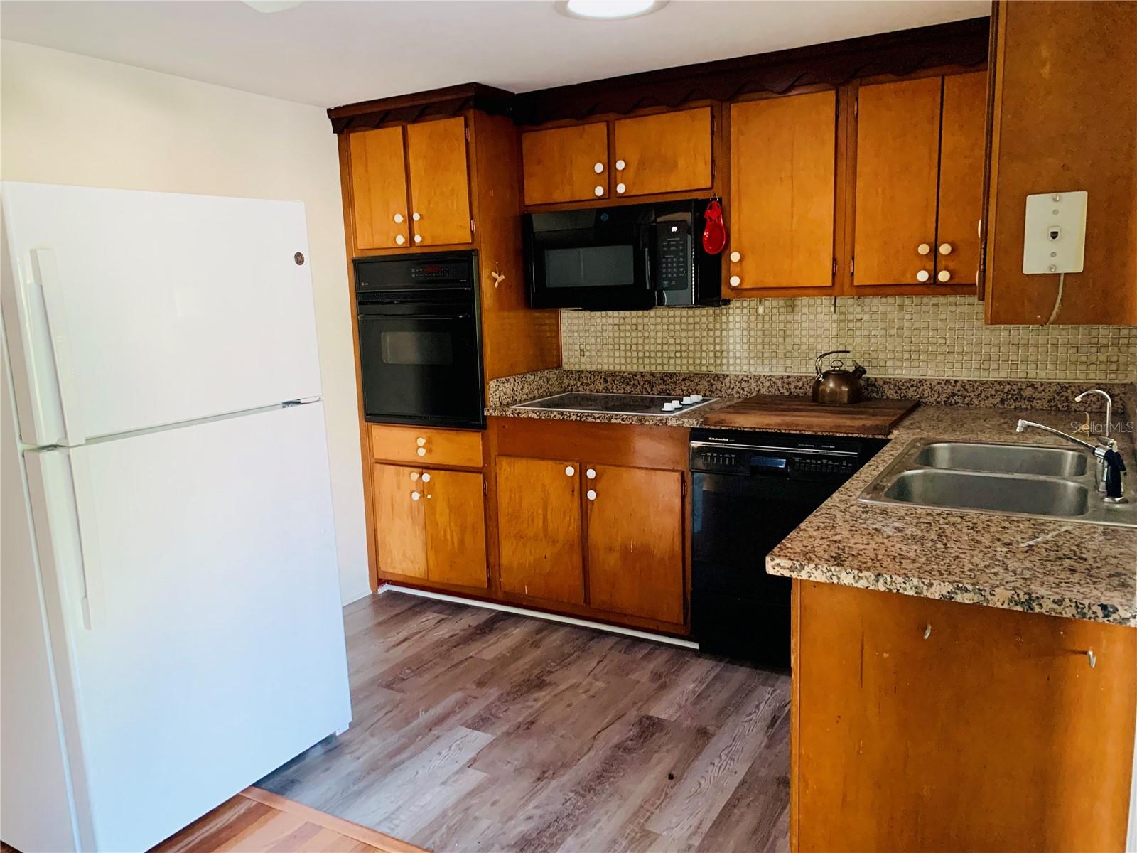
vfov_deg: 53.1
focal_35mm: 26
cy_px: 426
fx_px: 854
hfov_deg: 67.3
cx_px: 568
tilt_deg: -8.8
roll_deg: +2.0
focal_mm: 4.25
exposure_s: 1/60
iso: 400
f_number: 1.8
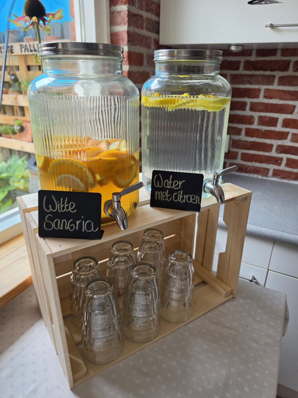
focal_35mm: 23
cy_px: 199
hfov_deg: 58.9
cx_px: 149
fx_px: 264
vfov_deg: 73.9
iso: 80
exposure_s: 1/180
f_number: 1.4
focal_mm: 6.5
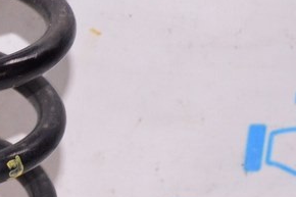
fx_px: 1264
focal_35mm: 154
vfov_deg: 8.9
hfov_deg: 13.0
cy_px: 189
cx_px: -80
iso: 1600
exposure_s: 1/125
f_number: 8
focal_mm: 29
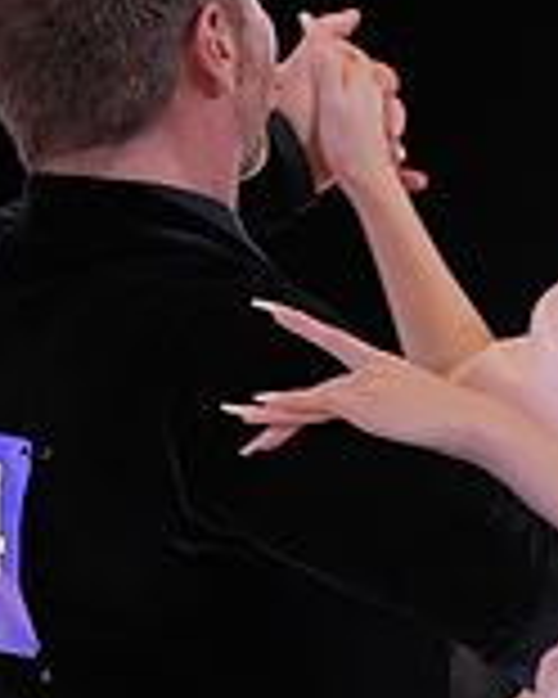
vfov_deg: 4.2
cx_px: 709
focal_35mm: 463
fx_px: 9558
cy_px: 1153
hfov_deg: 3.3
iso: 1600
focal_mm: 132
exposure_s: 1/500
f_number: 3.5
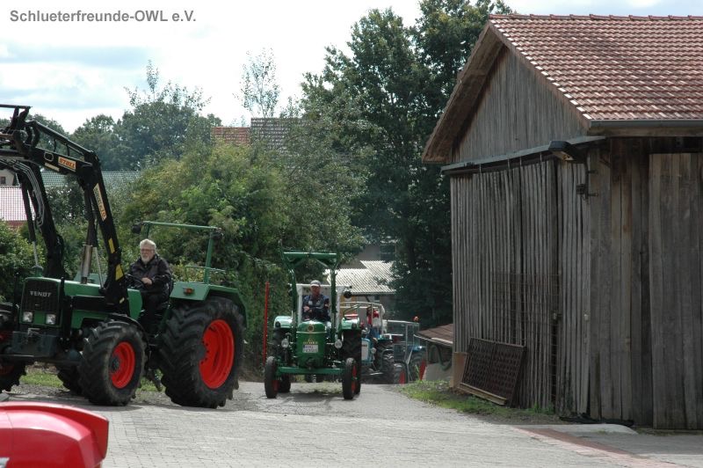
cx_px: 352
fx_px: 1815
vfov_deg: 14.7
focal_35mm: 93
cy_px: 234
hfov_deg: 21.9
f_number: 10
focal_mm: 62
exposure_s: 1/400
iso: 400
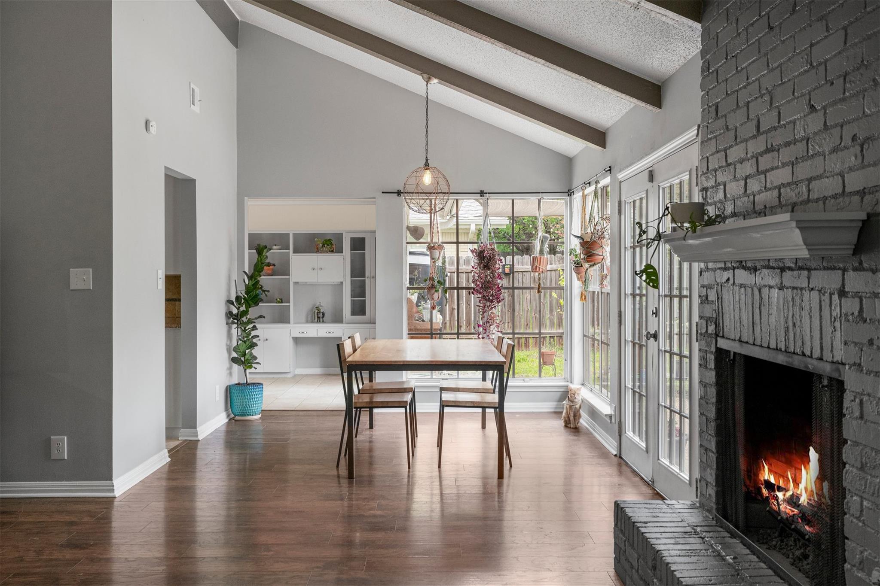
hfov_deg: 55.8
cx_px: 440
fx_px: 831
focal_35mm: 34
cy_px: 293
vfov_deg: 38.9
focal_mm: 34
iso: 2000
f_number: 8
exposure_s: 1/80
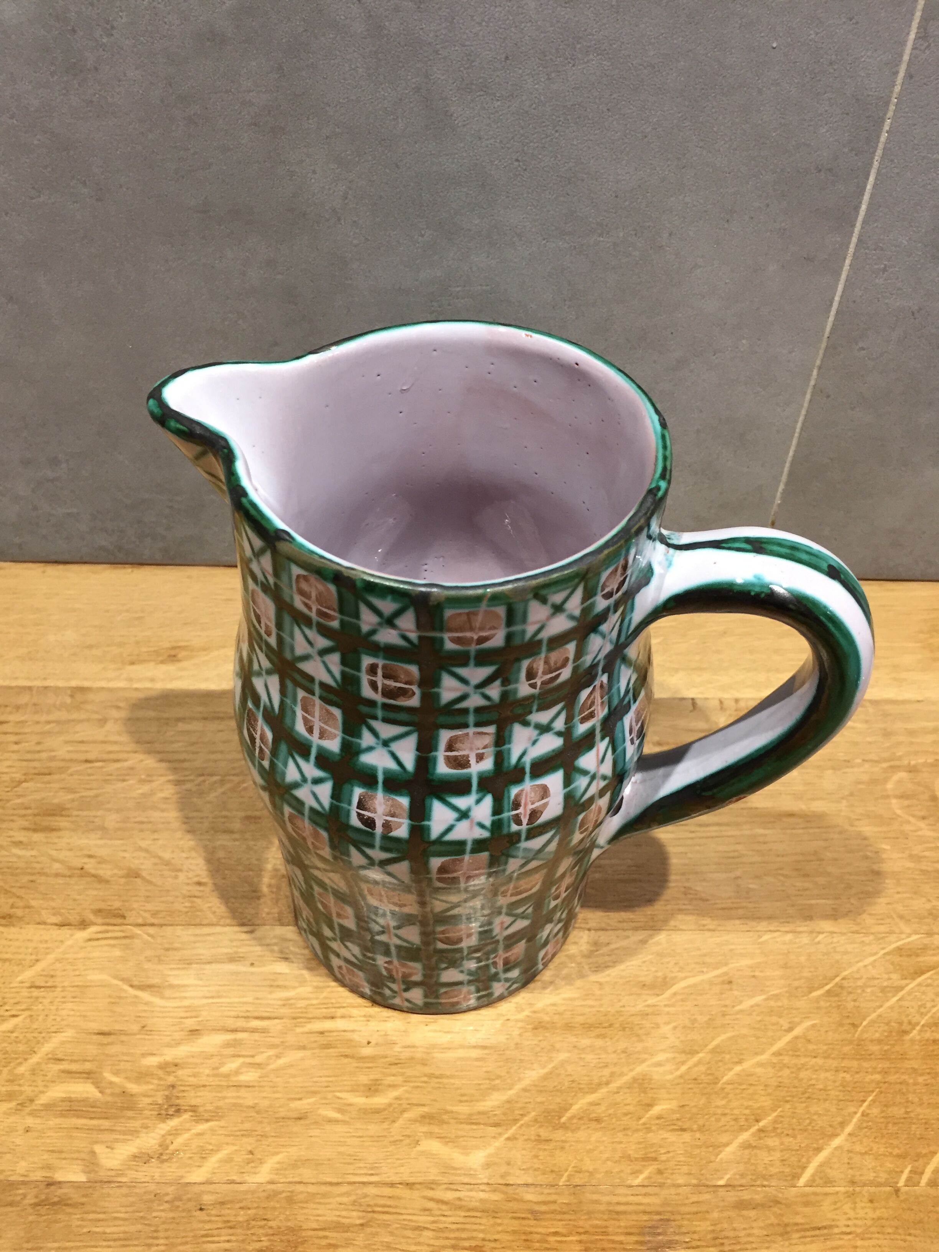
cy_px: 626
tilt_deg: -45.0
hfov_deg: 48.2
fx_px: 1049
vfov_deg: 61.7
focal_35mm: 29
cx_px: 470
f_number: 2.2
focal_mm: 4.15
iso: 160
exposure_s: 1/33
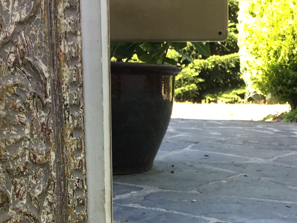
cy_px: 196
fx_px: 472
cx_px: 167
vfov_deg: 25.8
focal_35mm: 55
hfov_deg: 34.9
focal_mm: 3.3
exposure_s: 1/100
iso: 40
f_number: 2.4
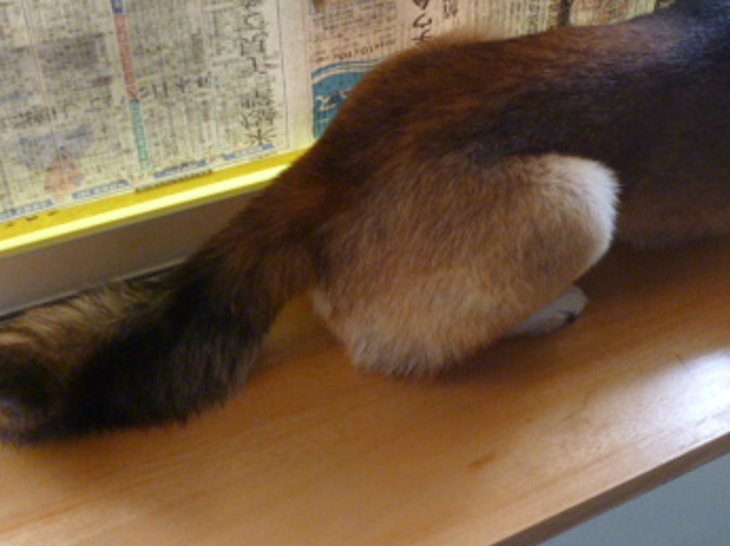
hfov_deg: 35.1
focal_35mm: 52
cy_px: 157
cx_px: 628
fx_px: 1095
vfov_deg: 27.7
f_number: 3.1
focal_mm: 5
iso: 400
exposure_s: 1/50
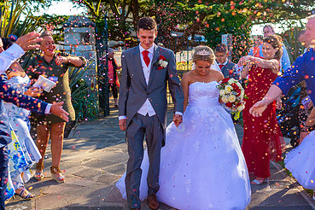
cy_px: 102
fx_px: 481
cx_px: 178
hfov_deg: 36.2
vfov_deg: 24.6
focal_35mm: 55
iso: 125
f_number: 2.8
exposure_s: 1/500
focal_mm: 35
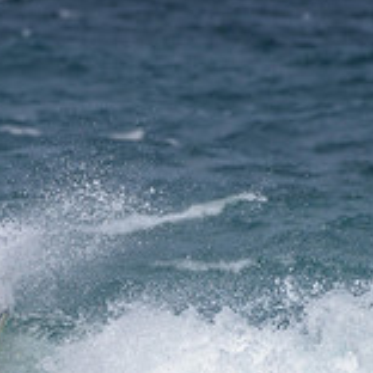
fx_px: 23687
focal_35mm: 1943
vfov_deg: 0.9
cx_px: 0
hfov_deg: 0.9
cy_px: 308
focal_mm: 500
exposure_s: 1/2000
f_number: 5.6
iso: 64
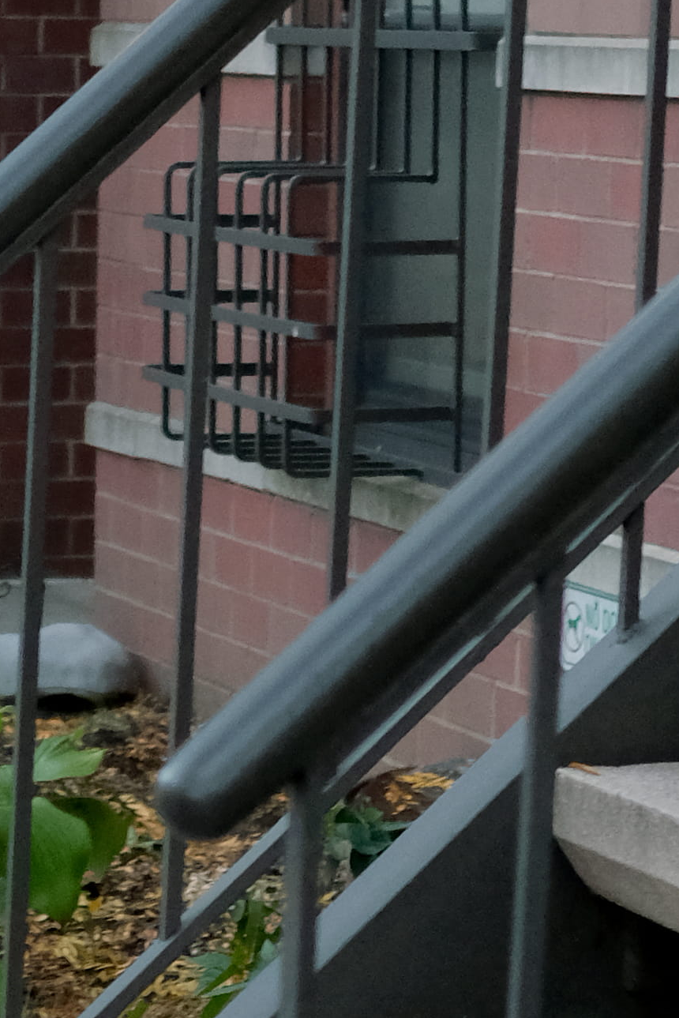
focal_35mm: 159
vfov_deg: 12.9
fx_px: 4496
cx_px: 147
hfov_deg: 8.6
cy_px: 358
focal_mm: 23
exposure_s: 1/60
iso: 2500
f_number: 2
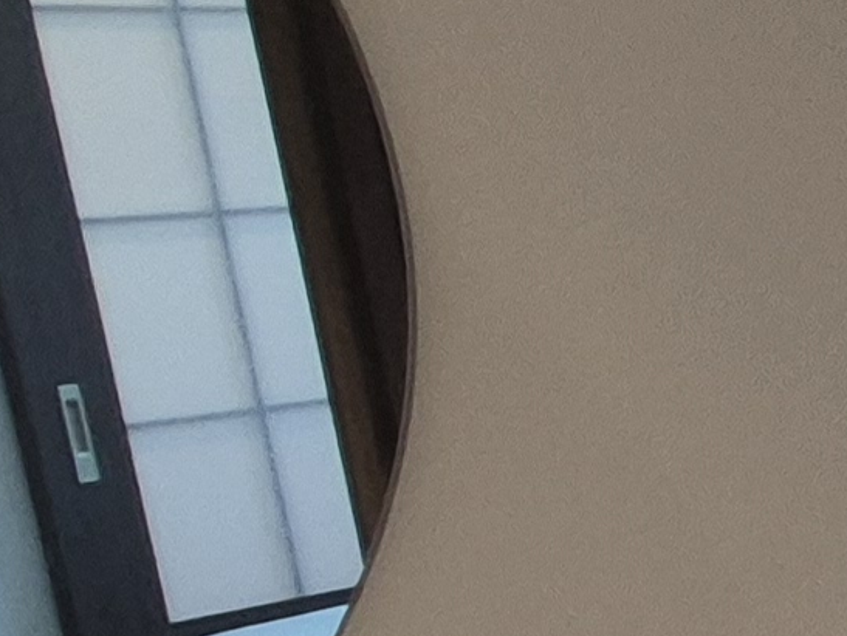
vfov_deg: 15.5
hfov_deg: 10.7
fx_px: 2326
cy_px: 529
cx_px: 2704
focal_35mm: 95
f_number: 2.2
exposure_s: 1/60
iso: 80
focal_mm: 2.2
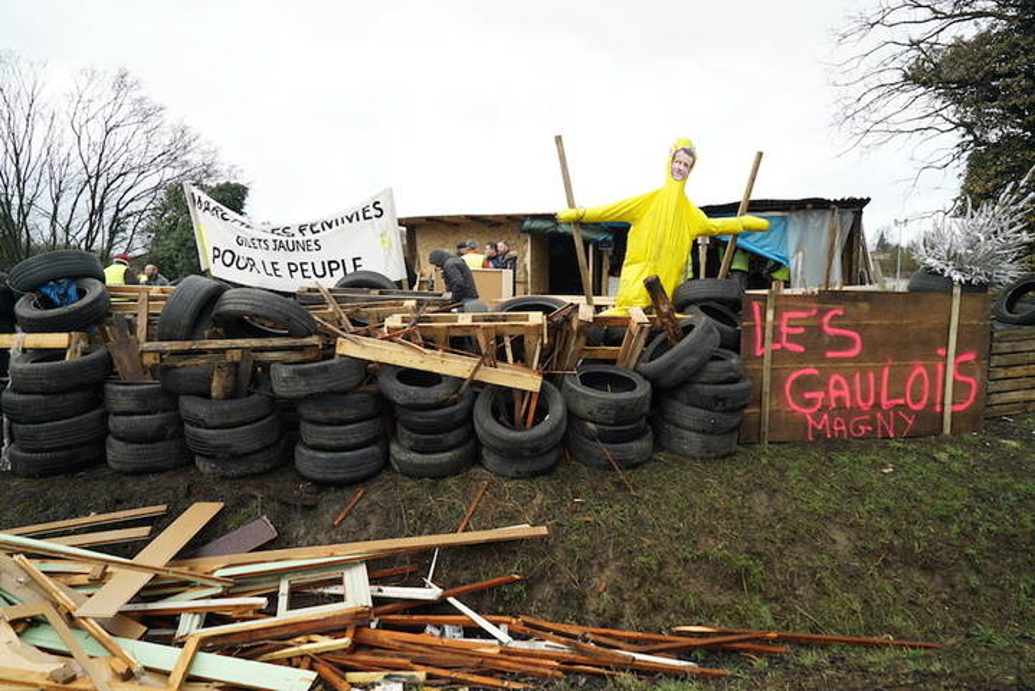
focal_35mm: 24
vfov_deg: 53.2
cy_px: 346
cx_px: 518
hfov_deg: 73.7
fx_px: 690
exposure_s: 1/500
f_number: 4
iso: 400
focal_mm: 24
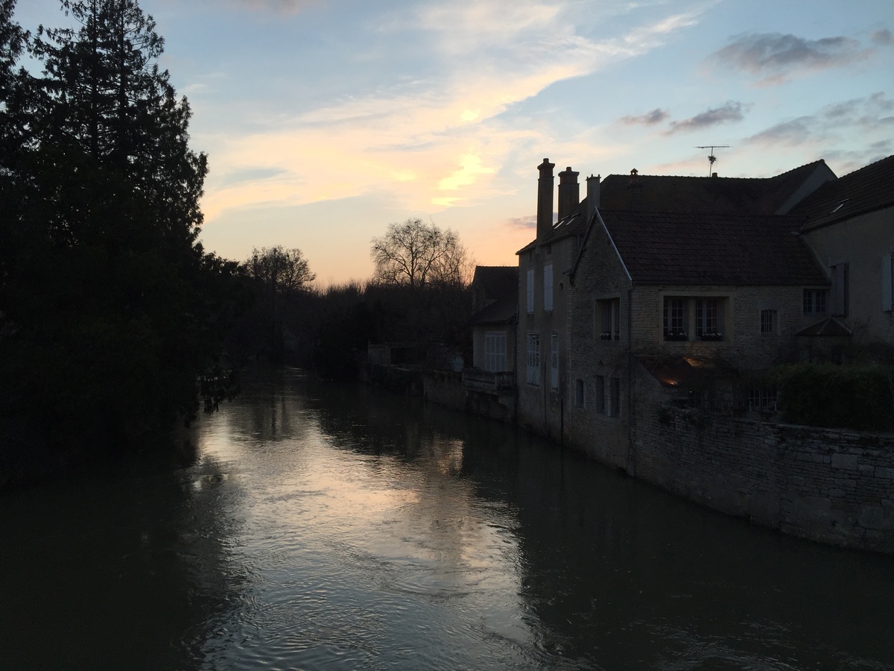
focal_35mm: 29
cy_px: 336
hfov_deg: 61.7
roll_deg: +0.3
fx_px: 749
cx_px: 447
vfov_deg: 48.2
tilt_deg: +0.1
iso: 32
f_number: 2.2
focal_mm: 4.15
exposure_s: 1/332
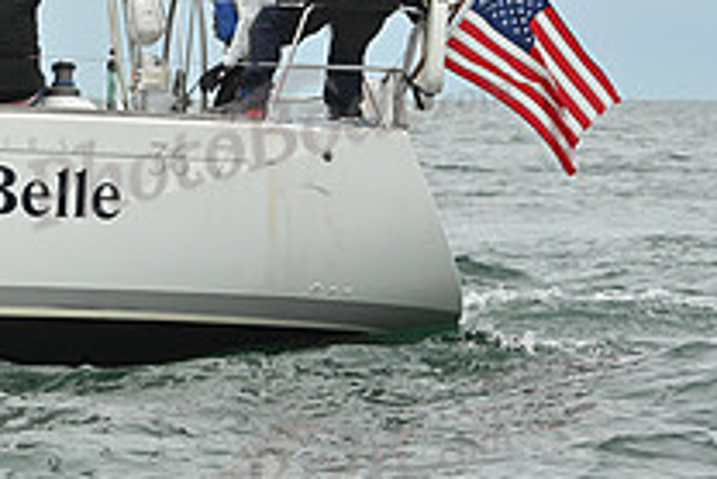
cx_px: -148
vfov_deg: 5.0
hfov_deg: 7.5
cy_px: 9
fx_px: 5441
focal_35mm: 273
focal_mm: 98
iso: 320
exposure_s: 1/1250
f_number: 9
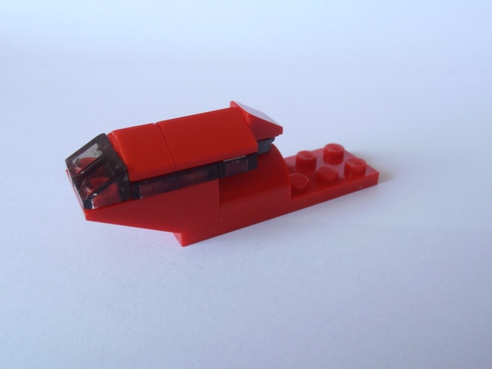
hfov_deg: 50.1
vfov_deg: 38.7
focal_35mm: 37
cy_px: 184
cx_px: 246
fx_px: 526
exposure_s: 1/25
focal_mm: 6.61
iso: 125
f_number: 3.9
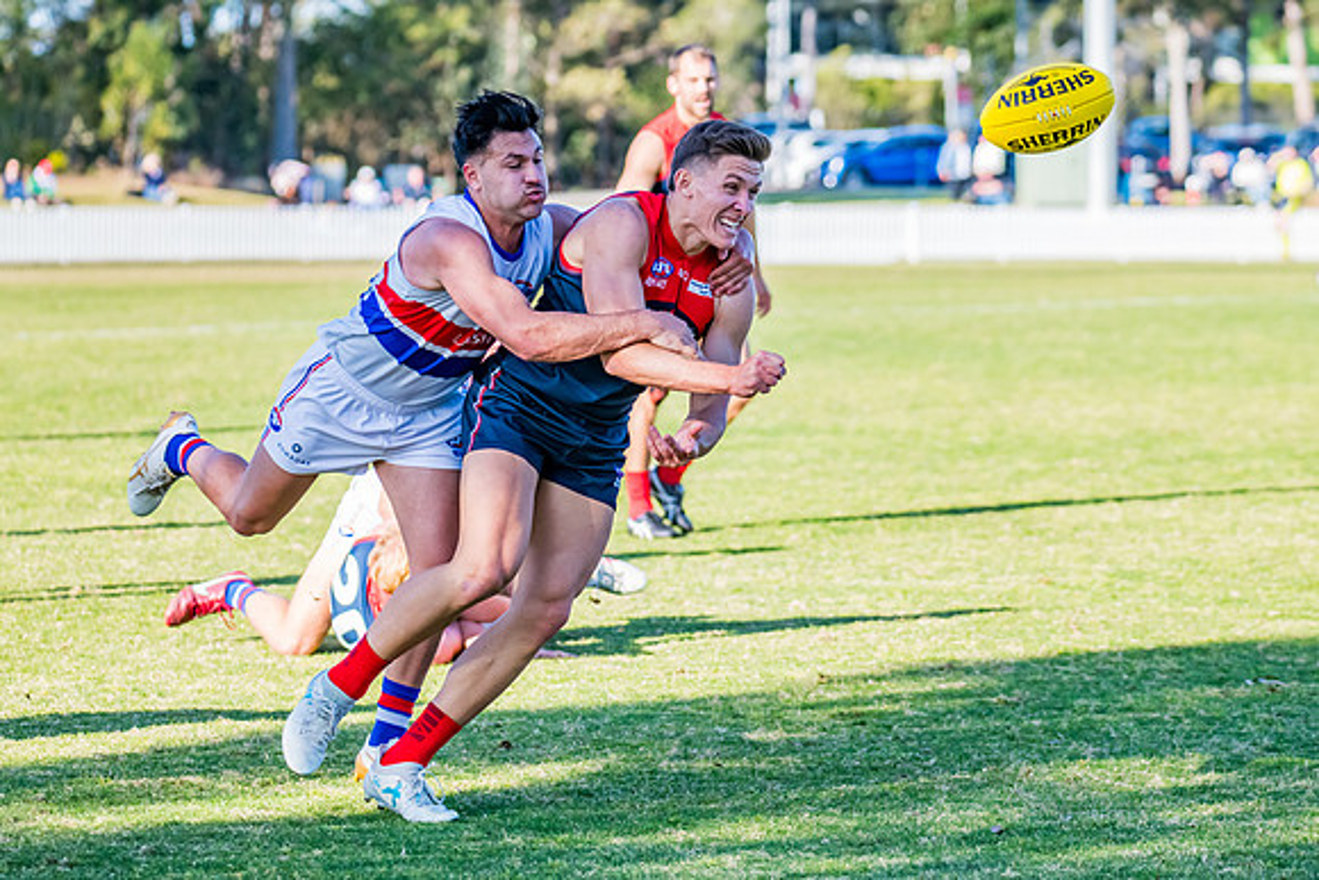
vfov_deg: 7.5
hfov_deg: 11.2
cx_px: 680
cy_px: 454
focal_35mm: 183
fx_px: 6712
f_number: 5.6
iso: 800
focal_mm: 170
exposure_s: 1/1600
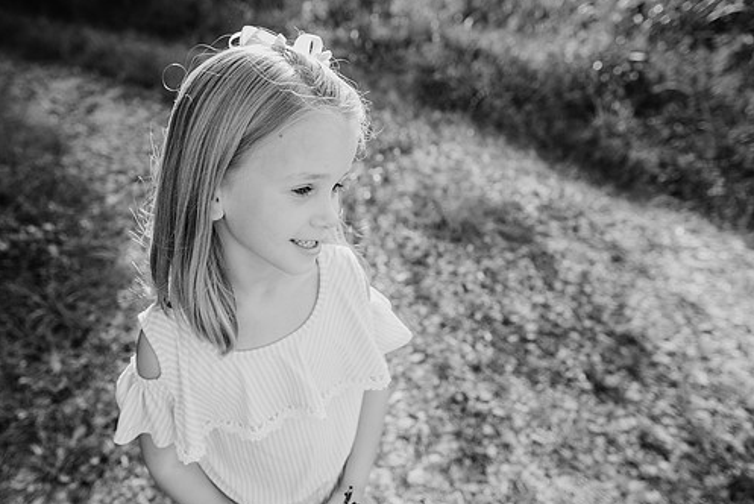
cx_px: 325
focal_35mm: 28
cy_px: 247
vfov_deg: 46.5
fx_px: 587
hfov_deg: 65.1
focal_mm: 24
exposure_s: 1/640
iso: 200
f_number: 3.5
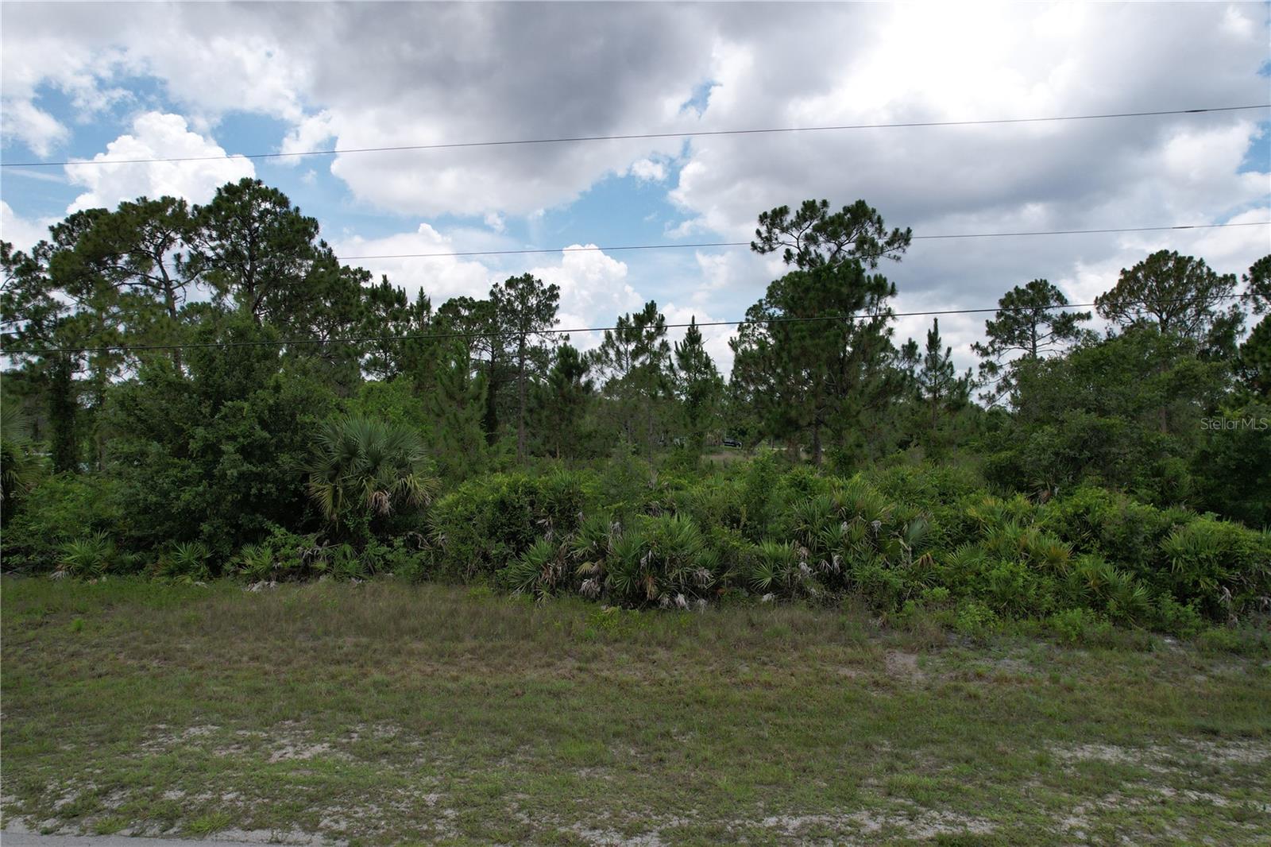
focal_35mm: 22
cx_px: 636
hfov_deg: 78.6
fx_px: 777
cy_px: 424
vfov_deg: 57.2
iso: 100
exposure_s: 1/2000
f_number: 2.8
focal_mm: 8.38
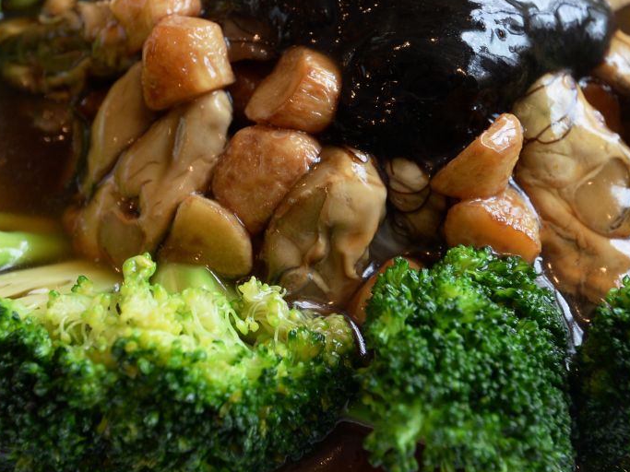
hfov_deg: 31.6
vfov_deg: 23.8
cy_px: 136
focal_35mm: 61
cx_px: 370
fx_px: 1110
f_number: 7.1
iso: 640
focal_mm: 35
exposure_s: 1/40
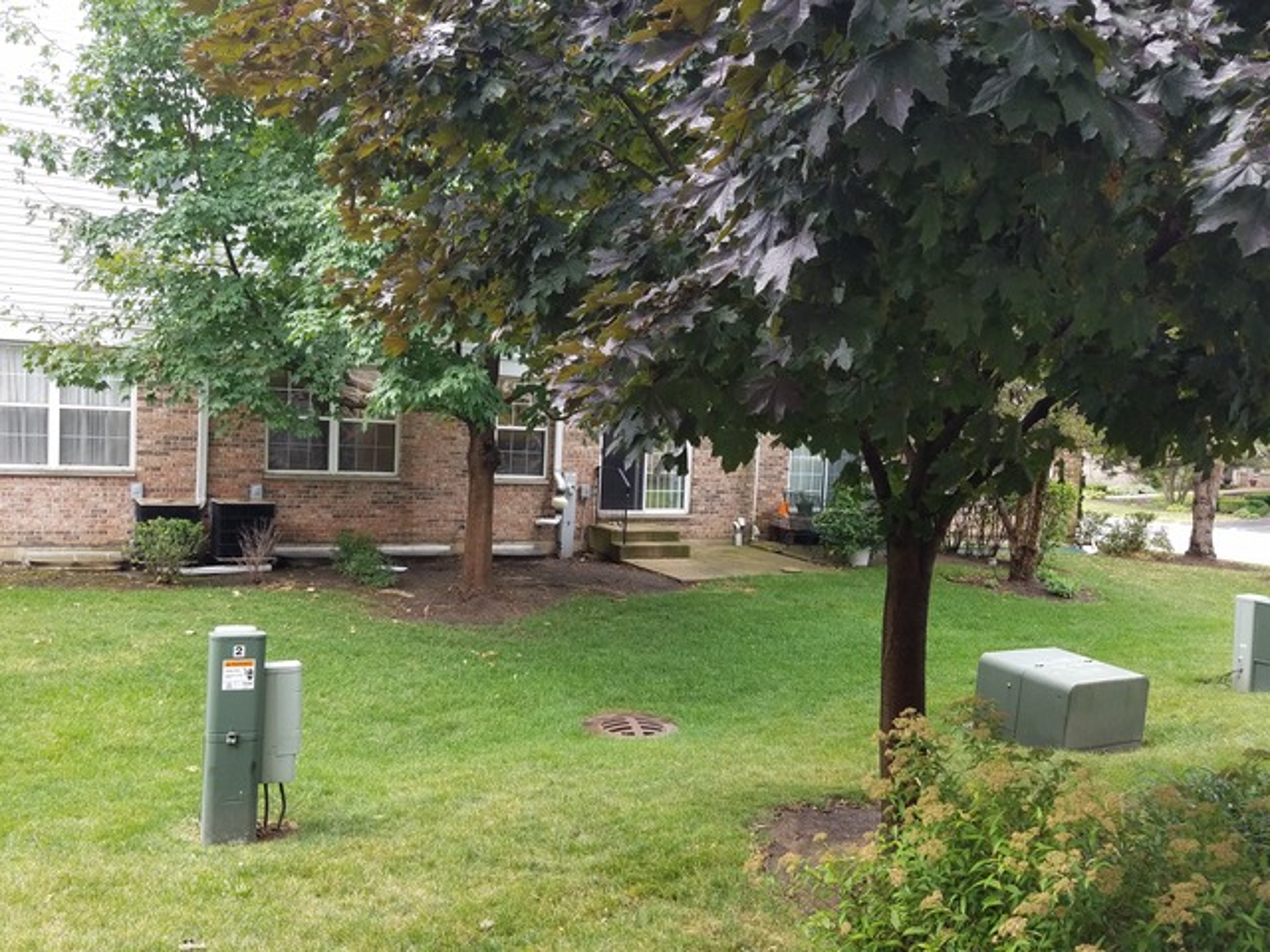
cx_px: 635
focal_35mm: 26
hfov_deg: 67.3
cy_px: 476
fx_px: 954
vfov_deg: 53.1
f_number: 1.7
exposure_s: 1/227
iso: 50
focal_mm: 4.2
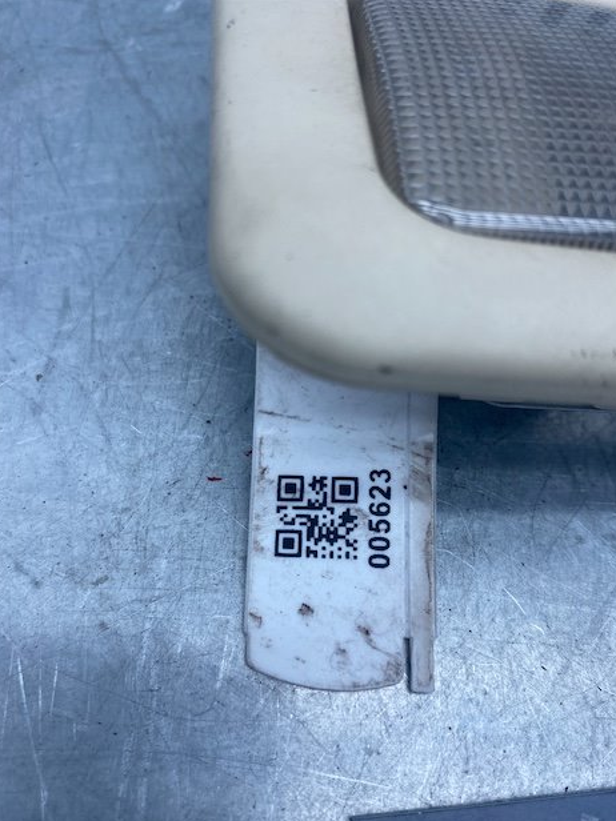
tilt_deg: -66.0
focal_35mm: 27
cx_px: 312
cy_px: 424
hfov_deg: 51.4
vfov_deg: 65.3
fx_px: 641
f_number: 1.8
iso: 32
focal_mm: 4.25
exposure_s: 1/778
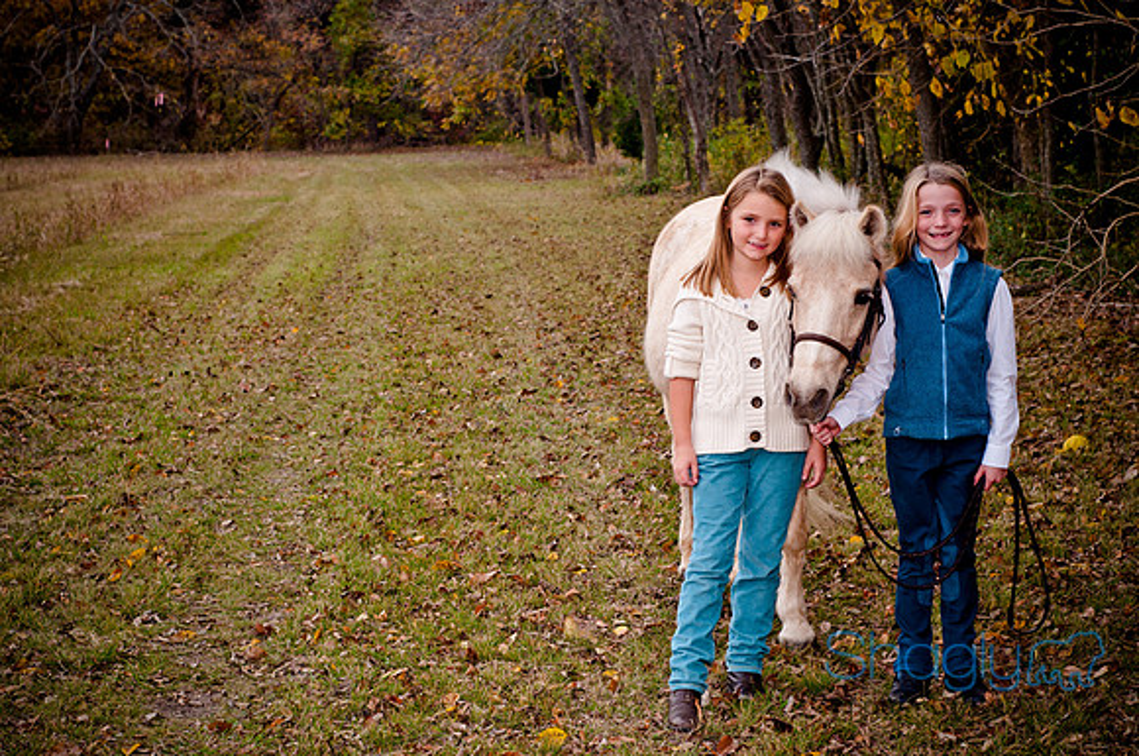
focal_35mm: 75
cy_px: 378
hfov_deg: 27.0
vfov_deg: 18.1
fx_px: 2370
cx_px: 570
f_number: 5
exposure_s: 1/125
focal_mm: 50
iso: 200
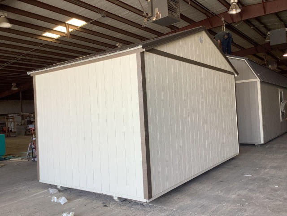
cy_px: 108
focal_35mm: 31
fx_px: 257
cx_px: 144
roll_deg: +2.9
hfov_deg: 58.4
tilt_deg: +1.4
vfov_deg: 45.4
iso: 25
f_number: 2.4
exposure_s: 1/120
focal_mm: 3.3
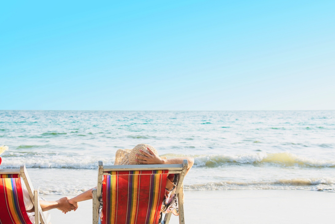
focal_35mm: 61
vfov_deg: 22.2
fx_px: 568
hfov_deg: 32.7
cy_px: 146
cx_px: 129
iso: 50
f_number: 5.6
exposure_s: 1/125
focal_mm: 46
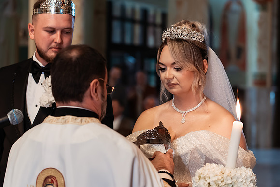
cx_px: 140
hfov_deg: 21.9
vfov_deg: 14.7
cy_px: 94
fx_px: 722
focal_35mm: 93
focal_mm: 90
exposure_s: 1/250
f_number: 3.5
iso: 3200
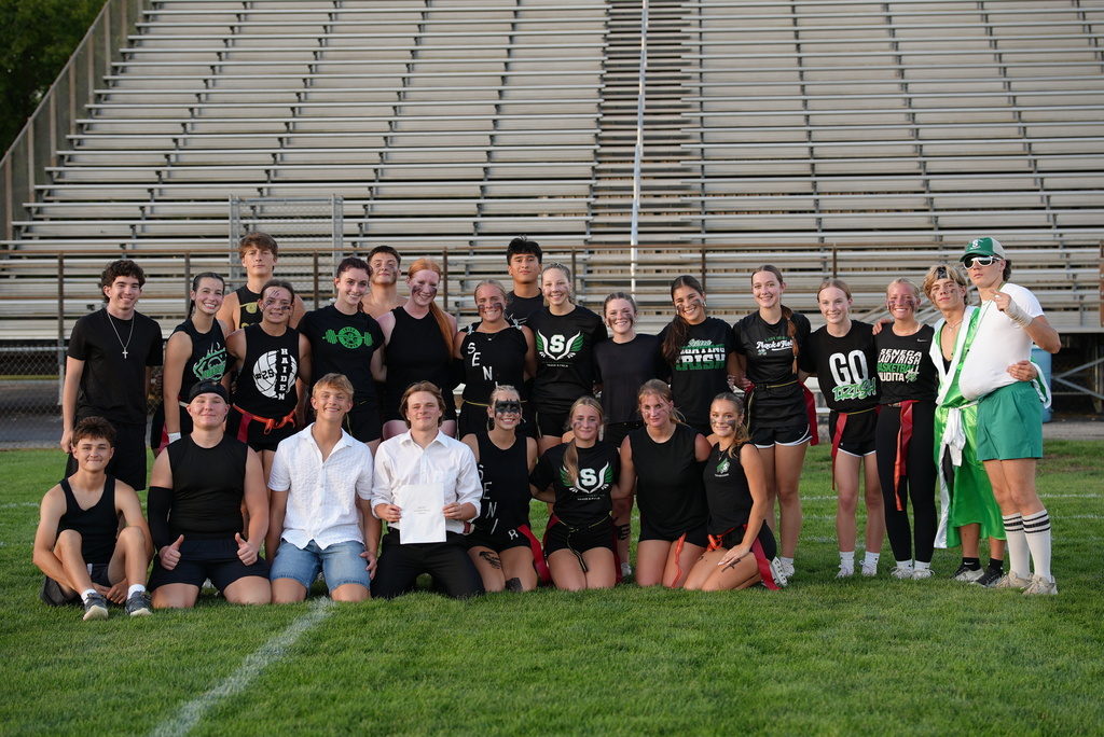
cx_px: 552
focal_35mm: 80
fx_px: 2455
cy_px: 368
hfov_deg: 25.3
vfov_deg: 17.1
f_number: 4
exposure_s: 1/160
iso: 125
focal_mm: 80
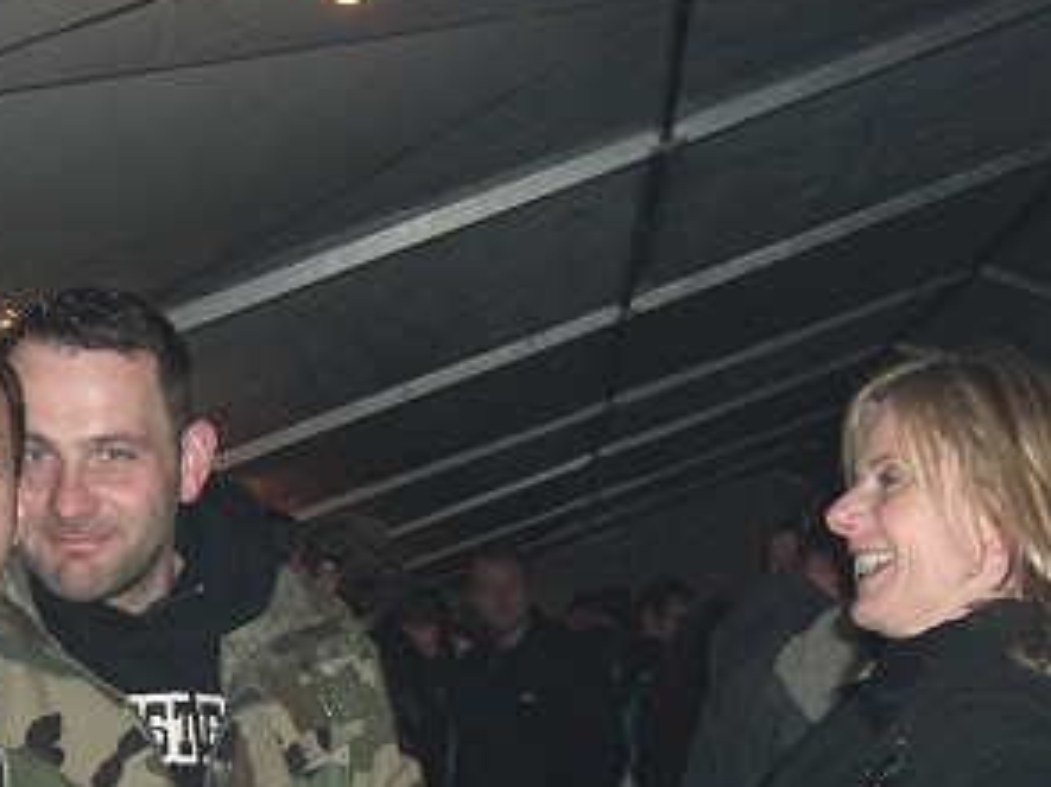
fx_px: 2216
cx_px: 444
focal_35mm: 73
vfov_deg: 19.8
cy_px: 703
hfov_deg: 26.7
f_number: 2.8
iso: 200
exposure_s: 1/60
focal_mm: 7.9
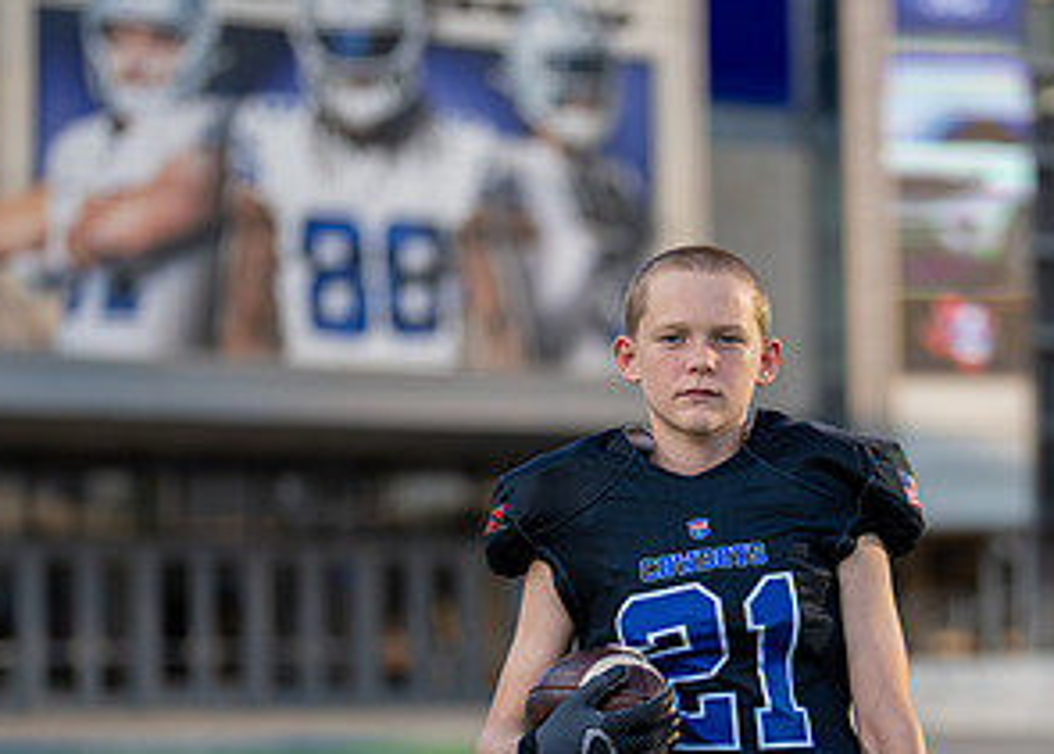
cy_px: 555
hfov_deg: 18.4
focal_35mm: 108
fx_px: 3234
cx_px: 773
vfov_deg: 13.3
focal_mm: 50
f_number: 1.2
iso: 100
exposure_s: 1/2500
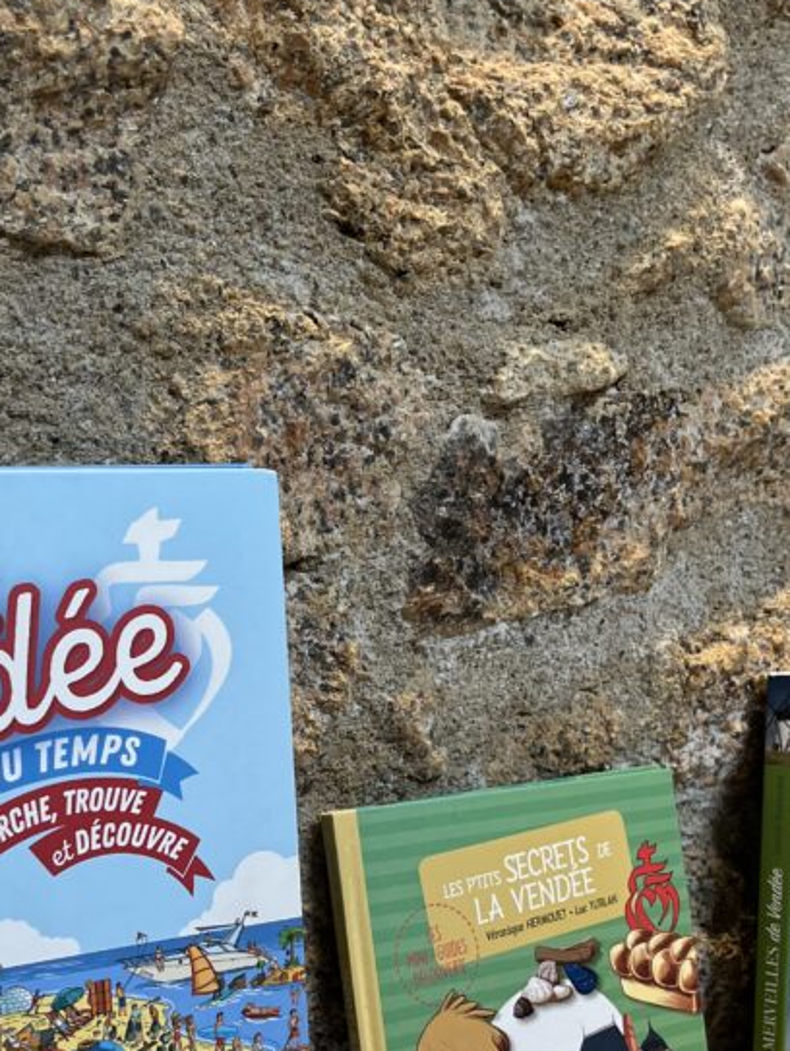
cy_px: 745
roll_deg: -1.3
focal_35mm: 49
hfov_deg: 29.5
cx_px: 279
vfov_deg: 38.2
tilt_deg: -16.9
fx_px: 1489
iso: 100
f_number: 1.6
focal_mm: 5.1
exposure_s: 1/100
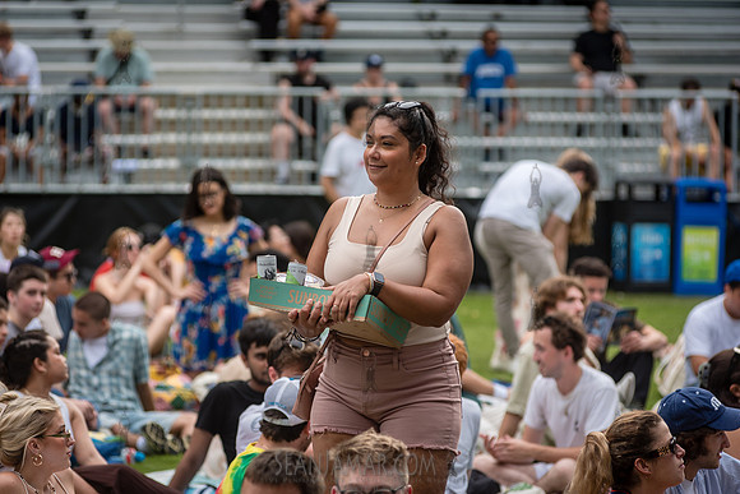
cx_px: 370
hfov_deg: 10.3
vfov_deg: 6.9
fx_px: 4112
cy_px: 247
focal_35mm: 200
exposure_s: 1/500
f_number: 4.5
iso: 250
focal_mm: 200
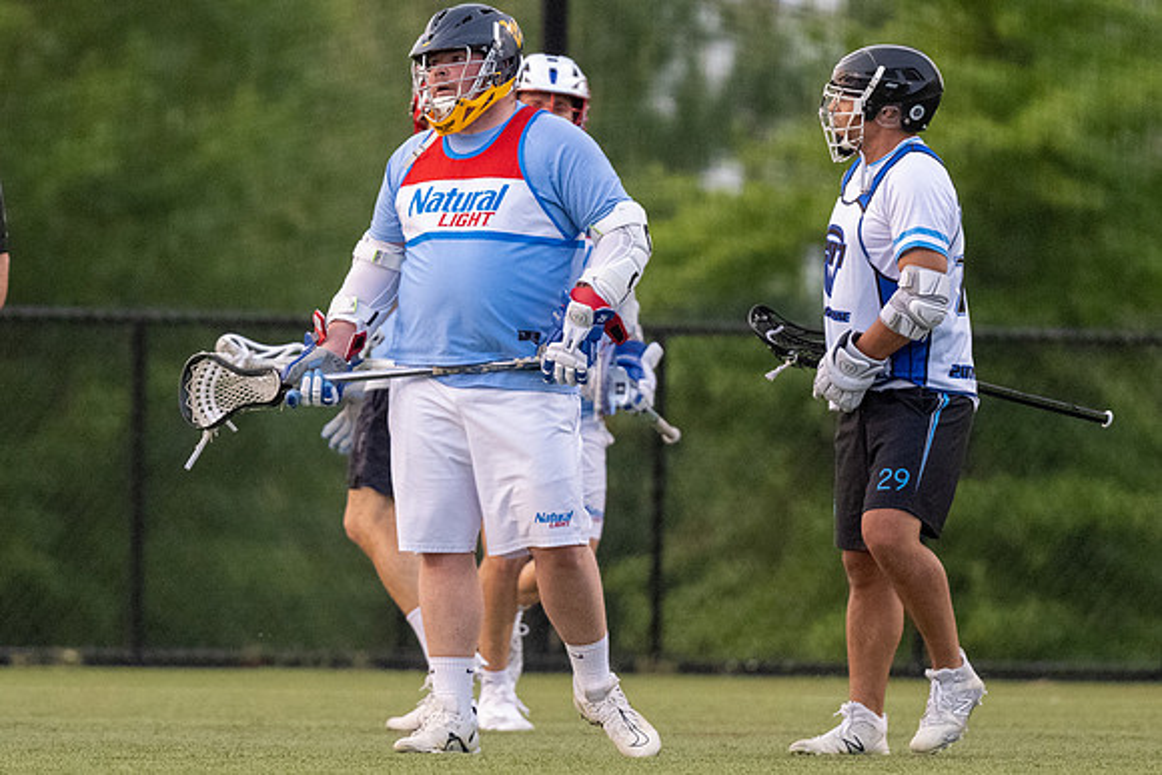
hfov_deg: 2.3
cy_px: 336
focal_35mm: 910
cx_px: 554
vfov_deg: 1.5
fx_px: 29391
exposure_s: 1/1000
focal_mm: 500
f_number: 5.6
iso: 5600
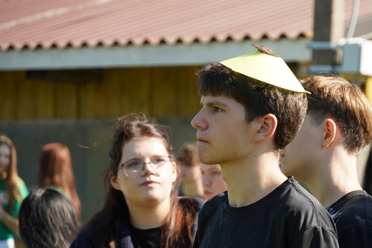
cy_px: 156
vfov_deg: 6.1
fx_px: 2314
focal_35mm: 224
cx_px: 237
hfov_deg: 9.2
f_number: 5.6
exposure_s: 1/2000
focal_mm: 109
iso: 1000
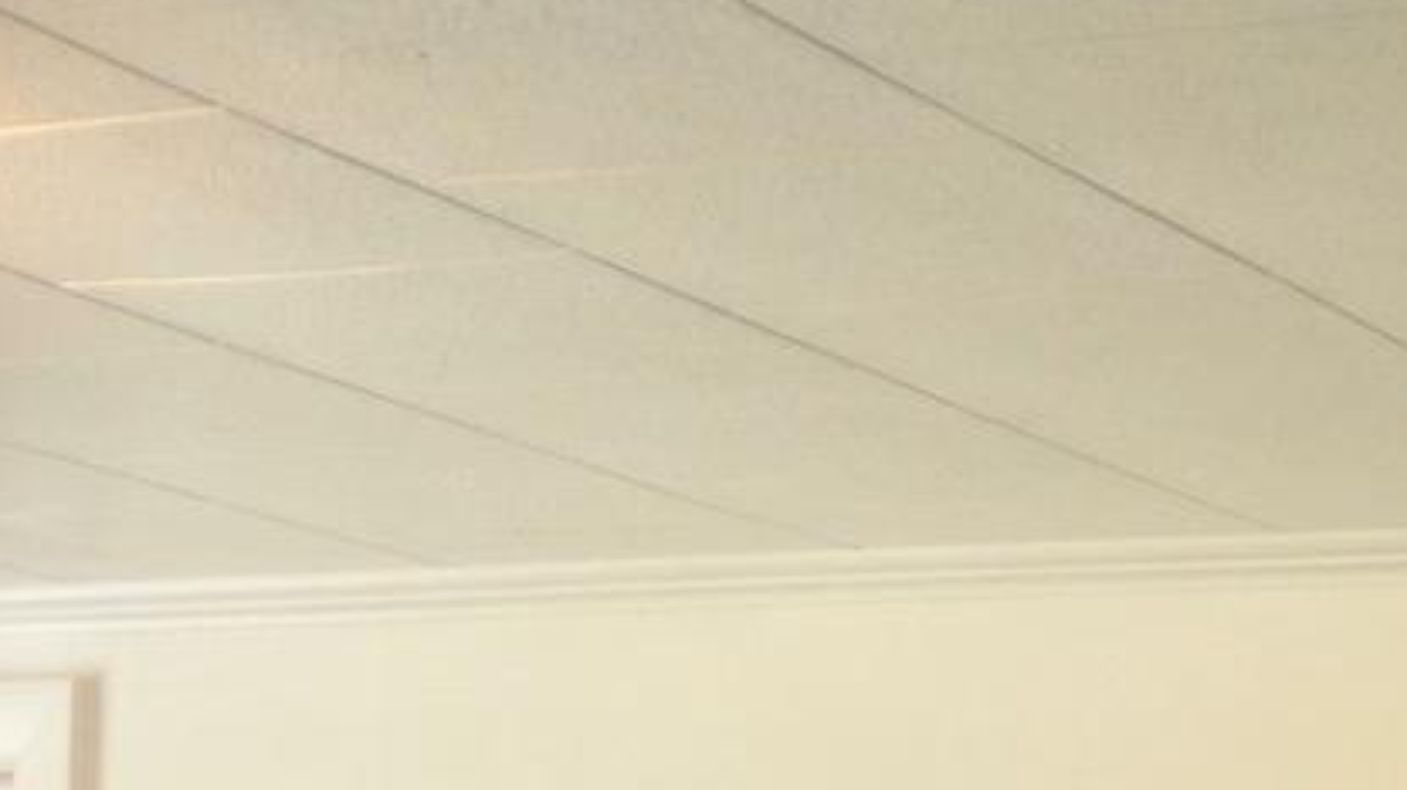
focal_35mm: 150
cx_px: 1126
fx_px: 5594
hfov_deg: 14.3
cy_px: 1829
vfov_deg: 7.6
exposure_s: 1/160
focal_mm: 29
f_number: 4
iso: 640
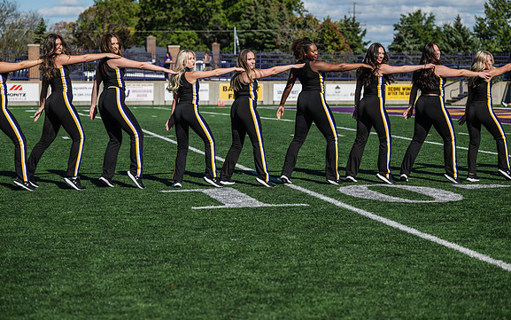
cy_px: 160
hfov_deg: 24.9
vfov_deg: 15.7
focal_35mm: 83
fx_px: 1156
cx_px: 256
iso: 80
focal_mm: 81
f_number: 3.2
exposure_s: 1/1600
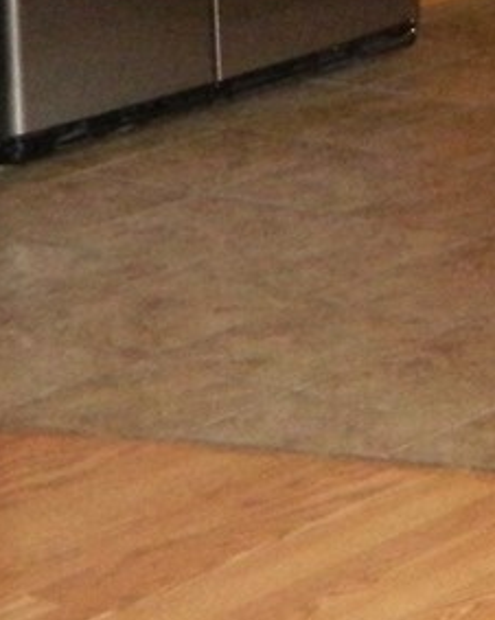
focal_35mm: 171
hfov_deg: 7.6
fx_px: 3135
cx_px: 1625
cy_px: -572
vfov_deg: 10.5
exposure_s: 1/30
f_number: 3.2
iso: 400
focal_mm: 5.6
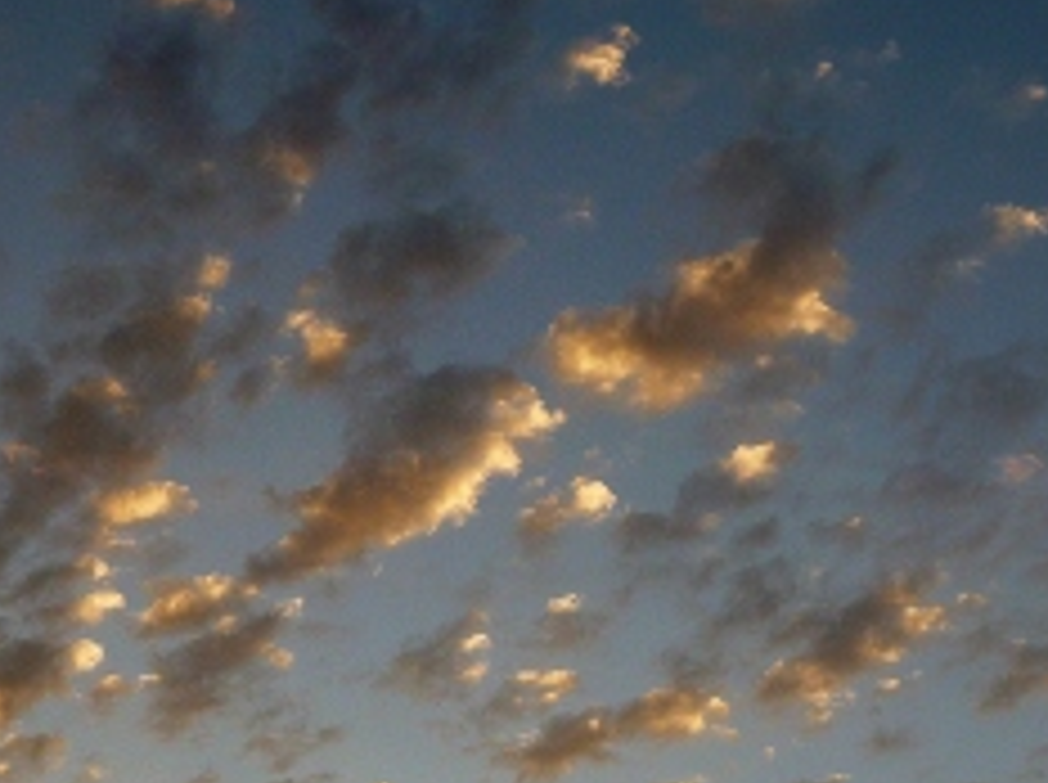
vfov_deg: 16.7
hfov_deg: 22.0
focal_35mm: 88
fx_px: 2660
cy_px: 482
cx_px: 864
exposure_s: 1/320
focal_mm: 7.3
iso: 100
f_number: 3.1
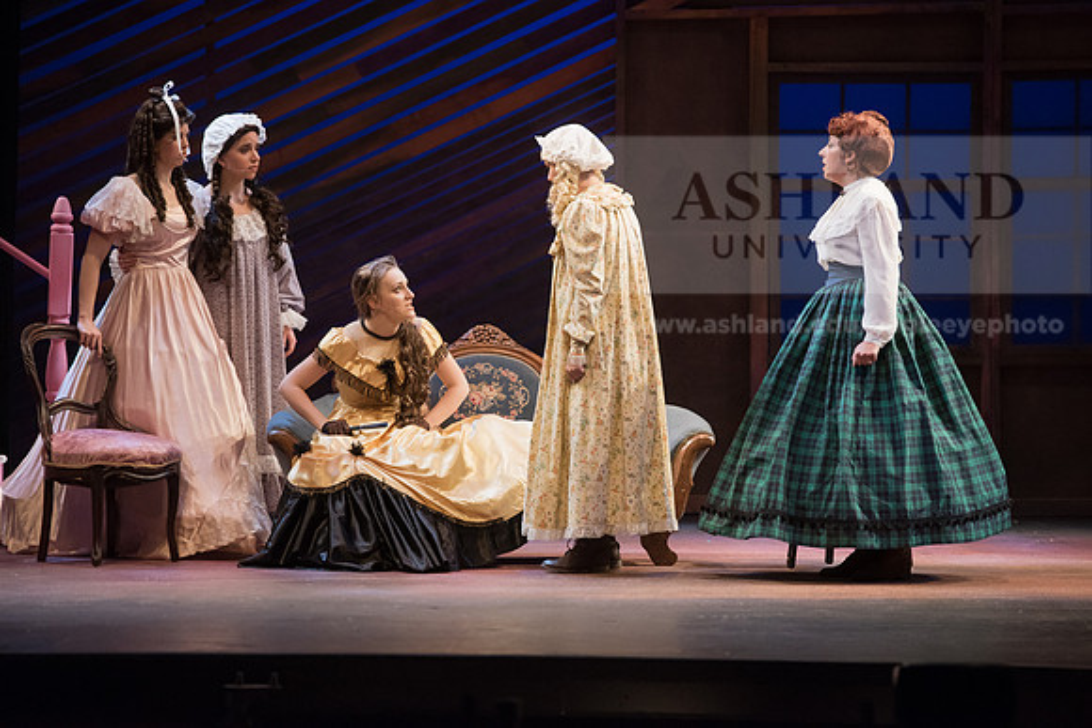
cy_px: 364
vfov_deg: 7.6
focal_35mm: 180
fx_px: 5461
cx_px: 546
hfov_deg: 11.4
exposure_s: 1/400
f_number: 3.5
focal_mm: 180
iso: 3200
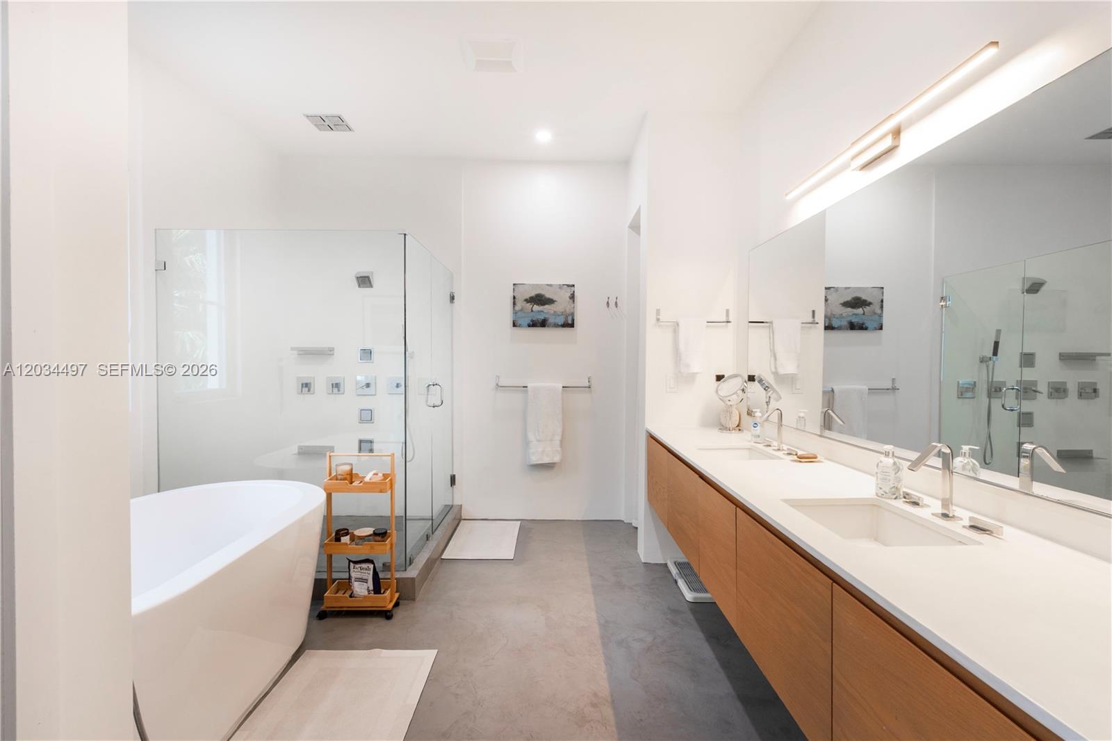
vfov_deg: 72.0
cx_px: 556
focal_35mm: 16
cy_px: 370
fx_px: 510
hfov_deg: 95.0
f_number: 8
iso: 250
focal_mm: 11
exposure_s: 1/6
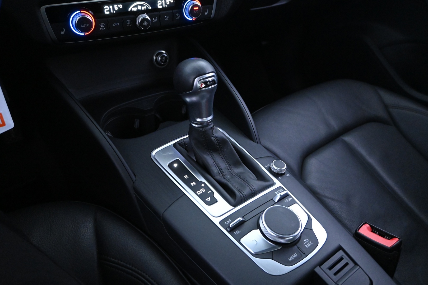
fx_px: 348
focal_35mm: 29
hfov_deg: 63.2
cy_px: 142
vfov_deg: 44.6
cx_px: 214
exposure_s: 1/30
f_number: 3.8
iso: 6400
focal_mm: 19.5
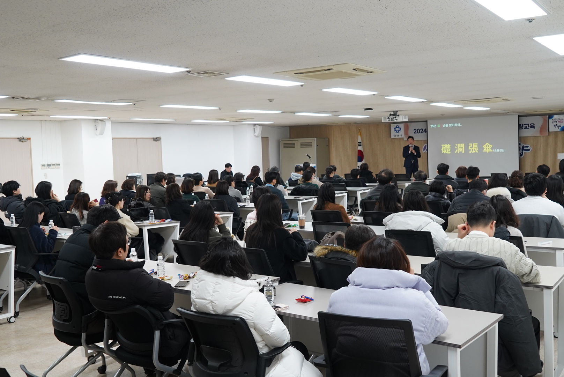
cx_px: 282
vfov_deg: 36.9
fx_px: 564
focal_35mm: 36
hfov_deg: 53.1
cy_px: 188
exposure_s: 1/125
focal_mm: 24
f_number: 4
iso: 1000
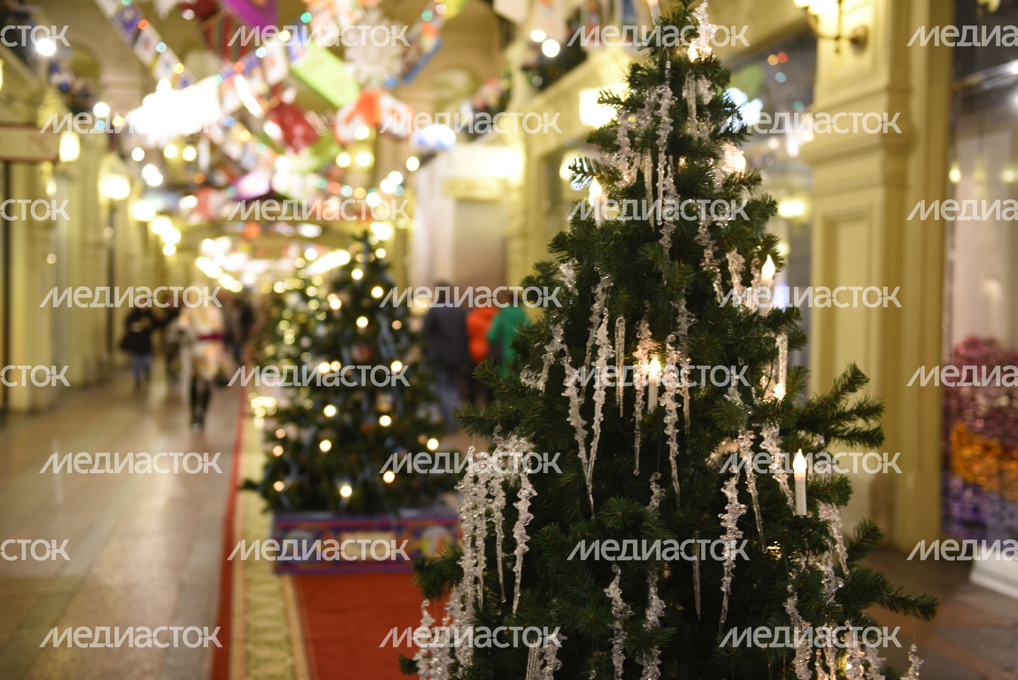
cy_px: 340
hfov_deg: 41.1
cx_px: 509
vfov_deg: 28.1
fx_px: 1358
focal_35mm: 48
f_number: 2.8
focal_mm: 48
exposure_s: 1/60
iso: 640
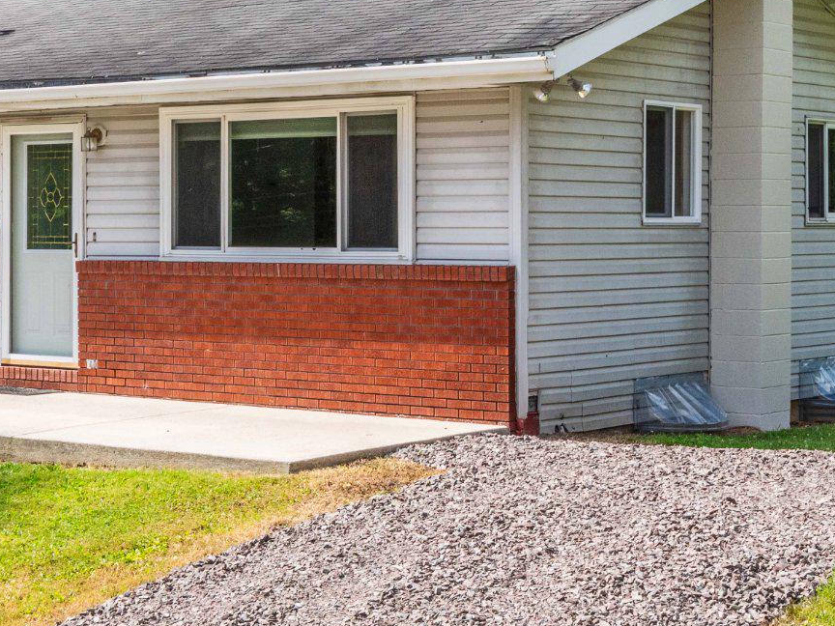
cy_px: 228
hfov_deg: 23.7
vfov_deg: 18.0
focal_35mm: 82
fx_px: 1978
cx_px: 257
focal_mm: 24
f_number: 10
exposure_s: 1/400
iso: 320
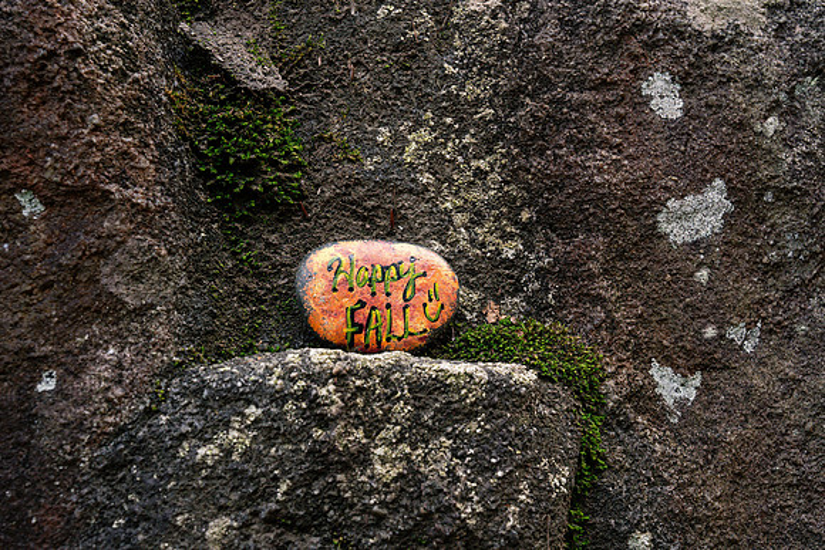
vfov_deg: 19.5
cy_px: 275
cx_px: 412
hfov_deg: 28.8
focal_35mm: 70
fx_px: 1604
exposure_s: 1/160
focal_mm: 70
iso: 2000
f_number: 8
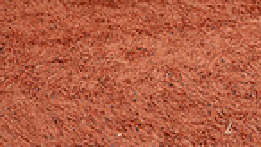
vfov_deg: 9.4
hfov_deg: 18.7
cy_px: -224
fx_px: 782
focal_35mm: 113
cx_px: 41
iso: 100
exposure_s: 1/250
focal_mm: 35
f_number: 8
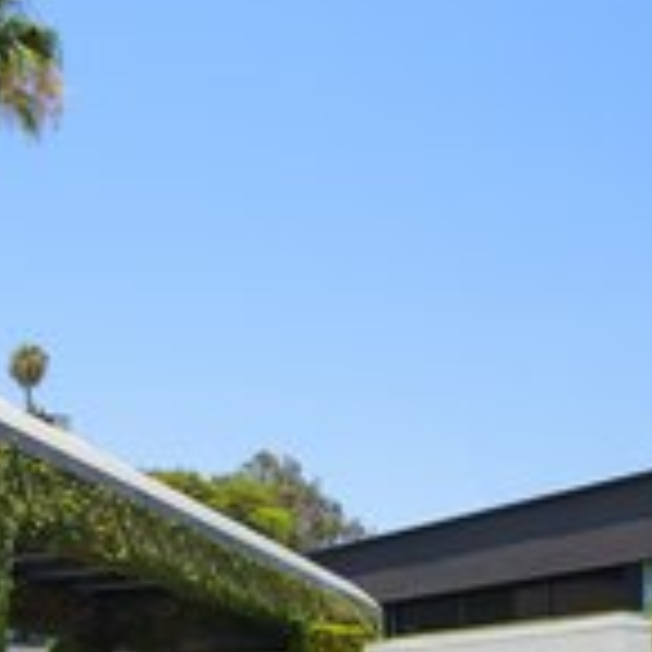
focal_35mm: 45
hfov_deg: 34.0
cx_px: -9
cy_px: 472
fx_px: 959
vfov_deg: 36.8
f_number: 16
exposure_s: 1/20
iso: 200
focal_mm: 20
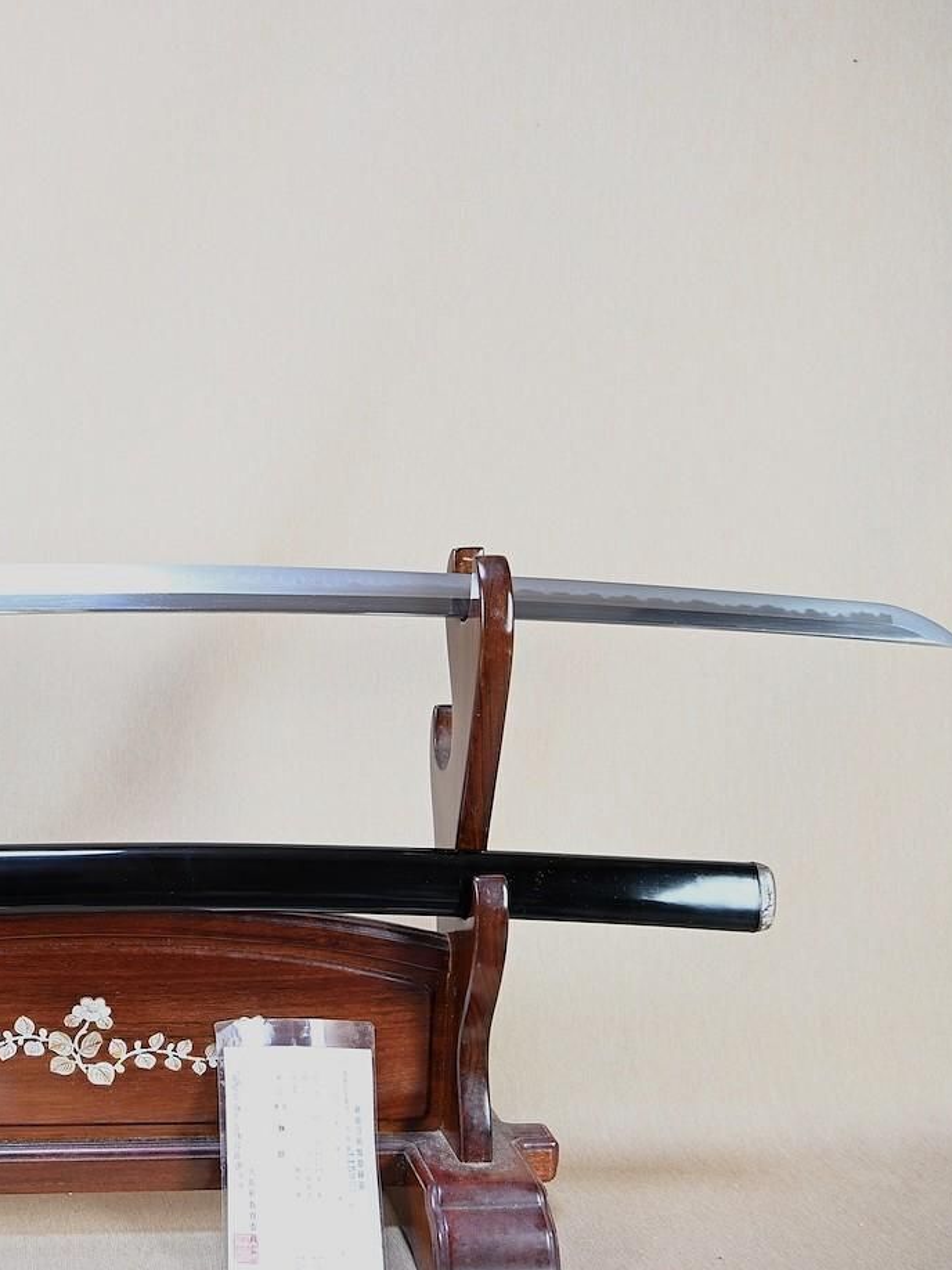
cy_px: 643
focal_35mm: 44
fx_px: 1614
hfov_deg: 31.0
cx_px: 55
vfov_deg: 43.0
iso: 100
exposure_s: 1/3
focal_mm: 20
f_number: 3.5
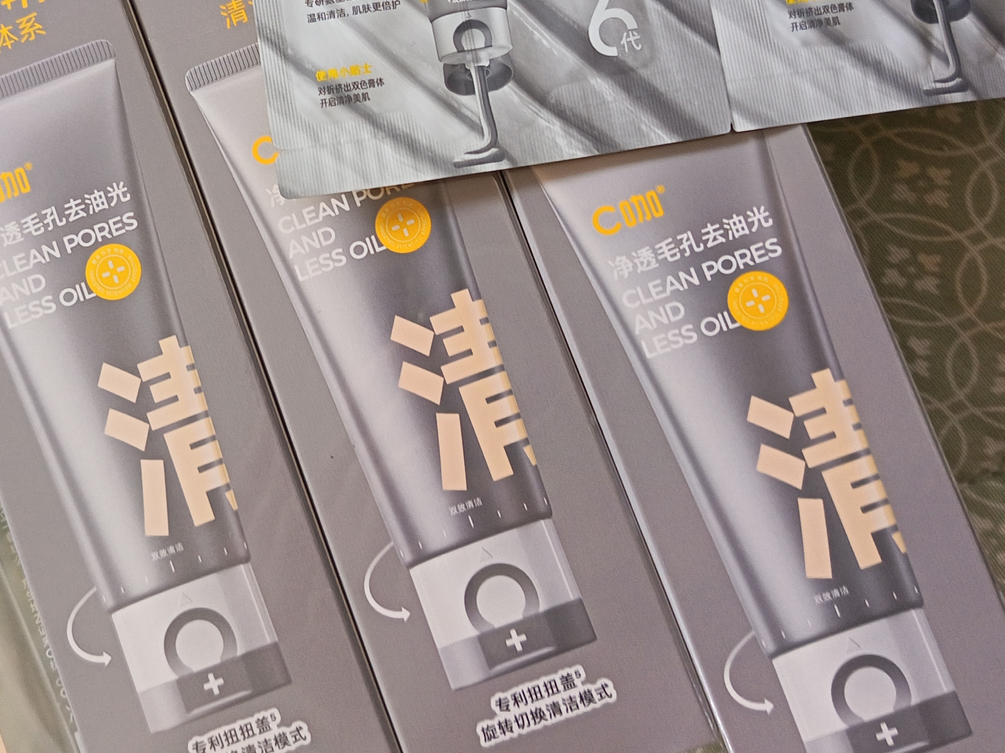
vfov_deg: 30.8
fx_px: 1335
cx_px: 368
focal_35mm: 46
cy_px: 161
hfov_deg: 40.9
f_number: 1.75
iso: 1114
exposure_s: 1/33.3
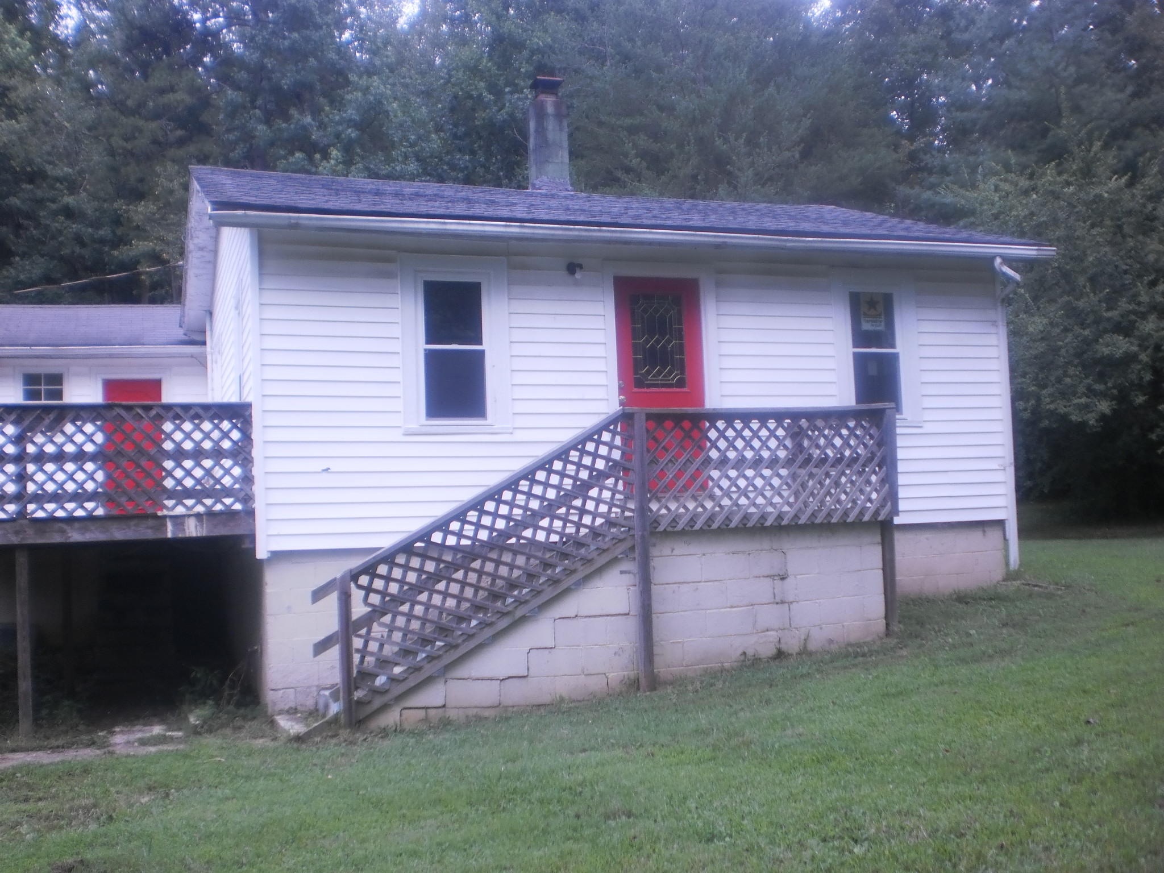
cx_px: 582
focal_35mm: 36
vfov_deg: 39.7
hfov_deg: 51.4
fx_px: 1211
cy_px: 436
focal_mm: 6.3
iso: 100
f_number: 3.1
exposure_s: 1/400
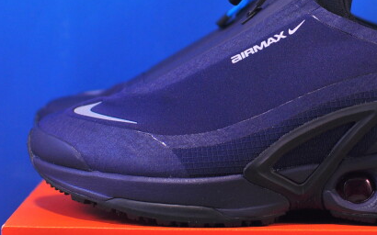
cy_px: 34
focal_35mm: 149
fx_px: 1530
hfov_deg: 14.0
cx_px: 283
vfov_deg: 8.8
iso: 250
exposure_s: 1/320
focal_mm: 50
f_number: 2.5
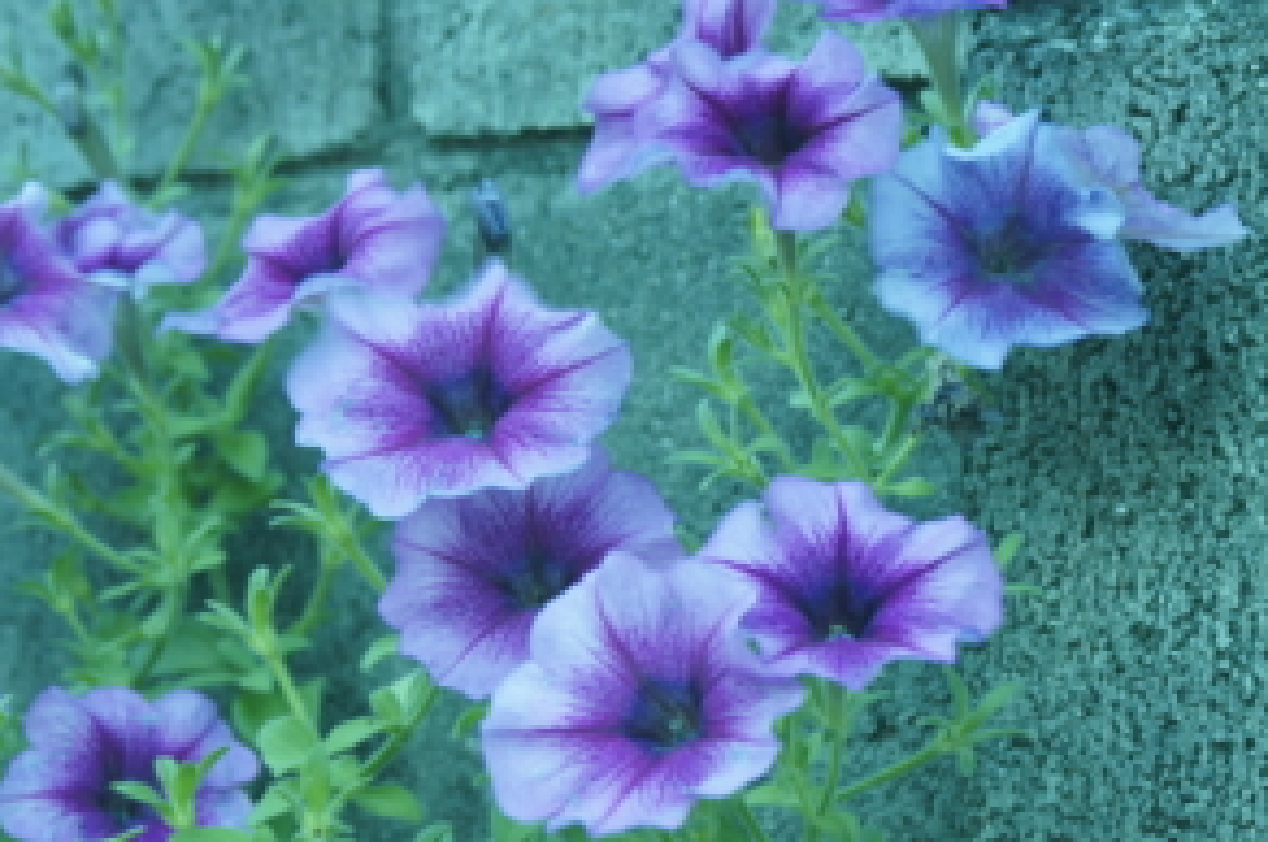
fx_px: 5418
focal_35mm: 154
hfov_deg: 13.3
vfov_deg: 8.9
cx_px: 795
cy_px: 428
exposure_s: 1/60
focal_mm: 50
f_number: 5.6
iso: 1600
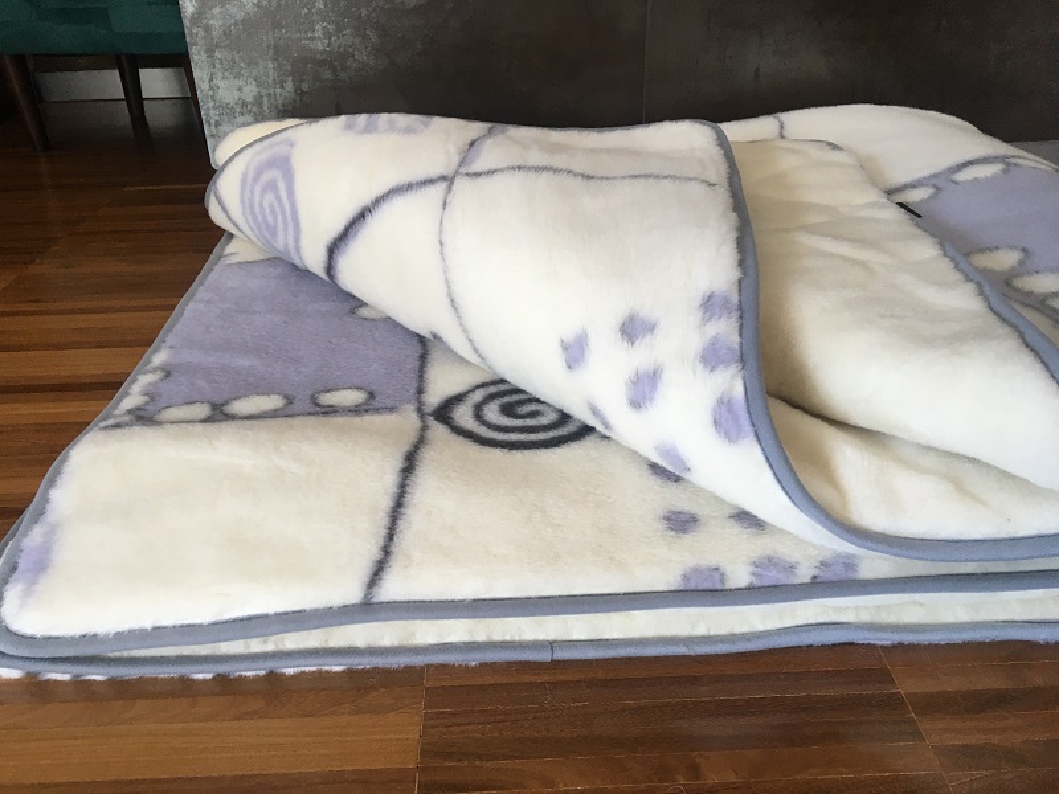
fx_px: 887
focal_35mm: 29
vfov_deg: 48.2
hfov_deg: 61.7
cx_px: 530
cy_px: 397
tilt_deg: -30.7
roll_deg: +2.0
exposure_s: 1/33
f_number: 2.2
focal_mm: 4.15
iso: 40
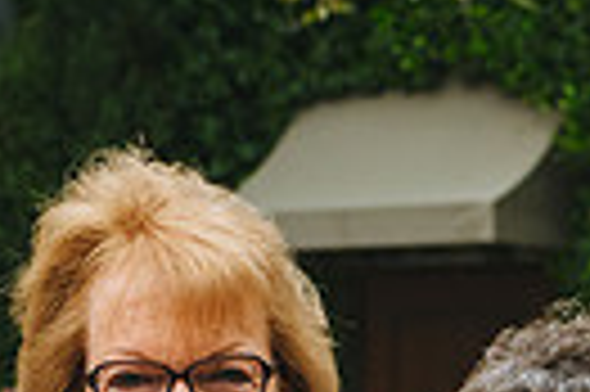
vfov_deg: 8.3
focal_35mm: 155
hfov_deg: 13.2
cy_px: 863
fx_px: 2537
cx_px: 387
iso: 1600
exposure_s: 1/250
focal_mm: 35
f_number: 3.5
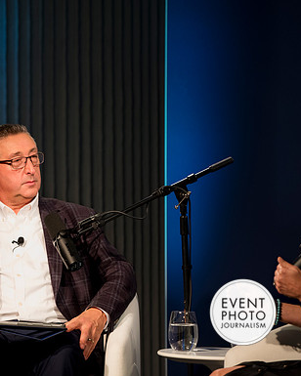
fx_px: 3229
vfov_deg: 6.7
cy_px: 185
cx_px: 25
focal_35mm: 290
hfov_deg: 5.3
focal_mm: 200
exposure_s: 1/125
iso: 1250
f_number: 2.8
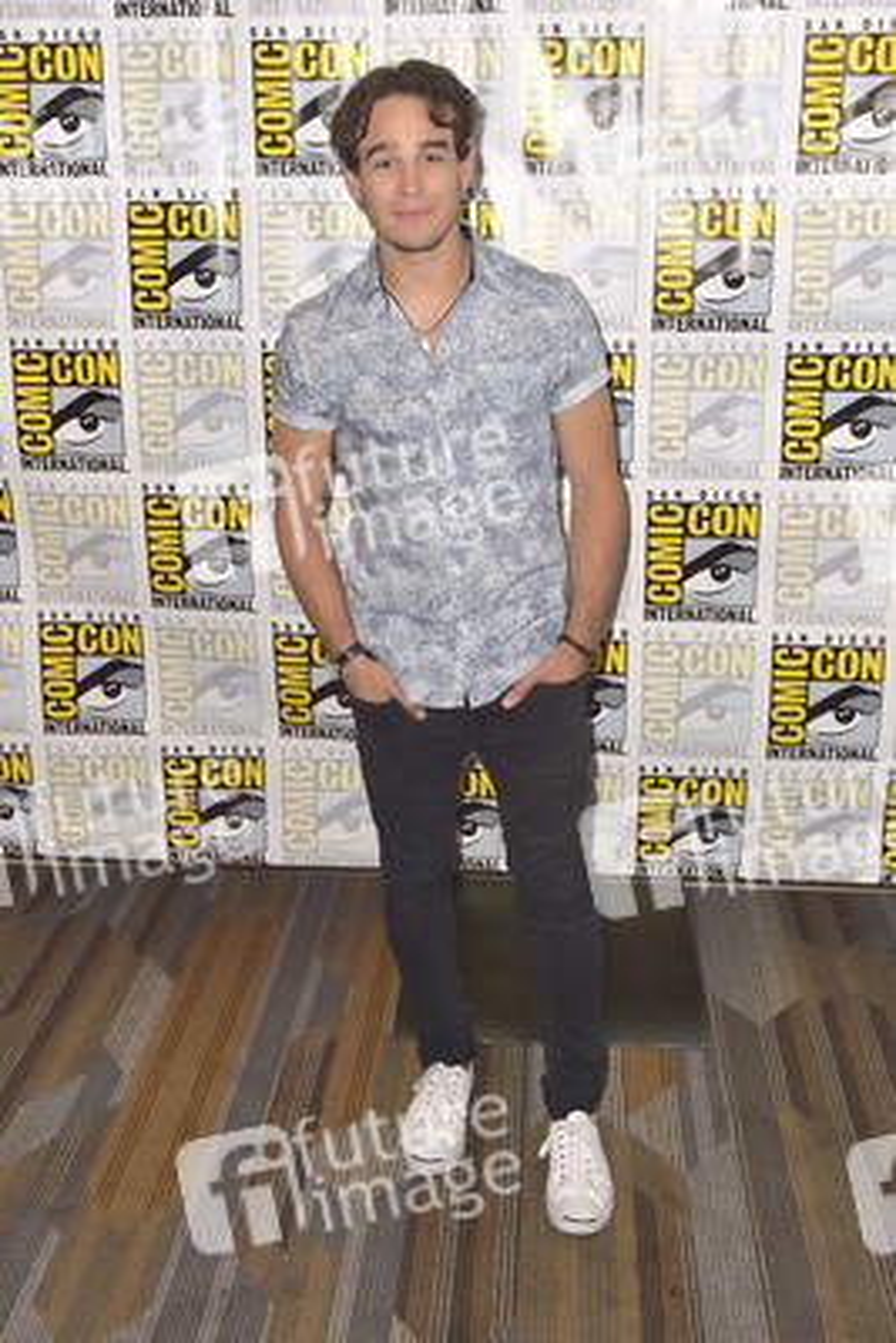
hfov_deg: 41.1
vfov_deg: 58.7
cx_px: 448
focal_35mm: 32
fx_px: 1194
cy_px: 672
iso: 500
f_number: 6.3
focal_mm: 32
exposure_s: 1/320
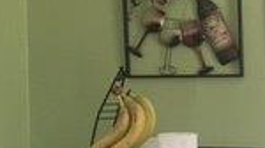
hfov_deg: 15.9
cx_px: 187
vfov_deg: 8.9
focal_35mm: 135
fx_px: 948
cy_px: 132
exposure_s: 1/15
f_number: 2.2
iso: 25
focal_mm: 4.15
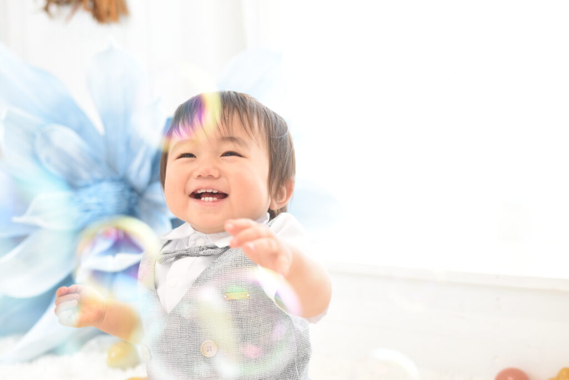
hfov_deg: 39.6
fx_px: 791
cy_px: 190
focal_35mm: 50
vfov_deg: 27.0
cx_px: 284
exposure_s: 1/160
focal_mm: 50
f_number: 3.5
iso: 800
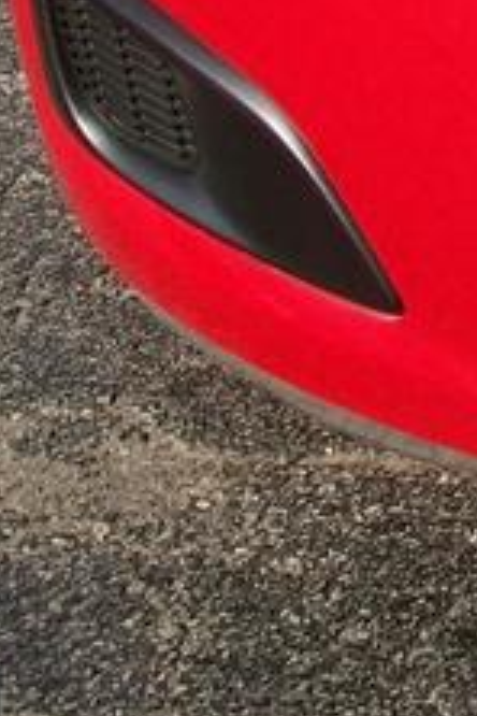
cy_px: -419
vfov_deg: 11.6
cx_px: 1151
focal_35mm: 168
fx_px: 3339
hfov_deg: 7.6
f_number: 10.8
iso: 100
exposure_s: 1/100
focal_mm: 5.1
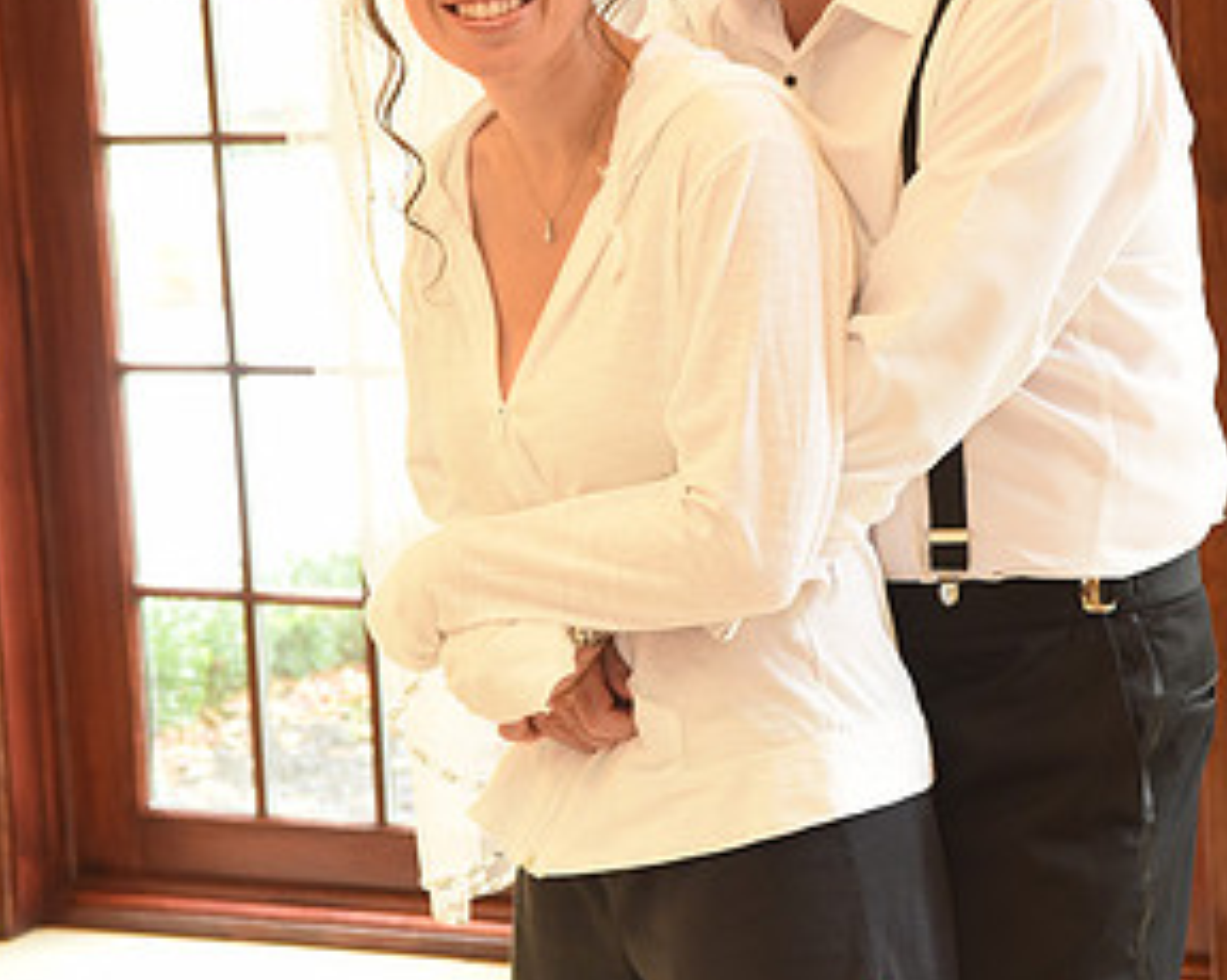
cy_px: 354
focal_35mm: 104
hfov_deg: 18.4
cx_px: 799
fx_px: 3774
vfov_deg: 14.8
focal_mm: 55
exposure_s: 1/80
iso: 2000
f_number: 5.6
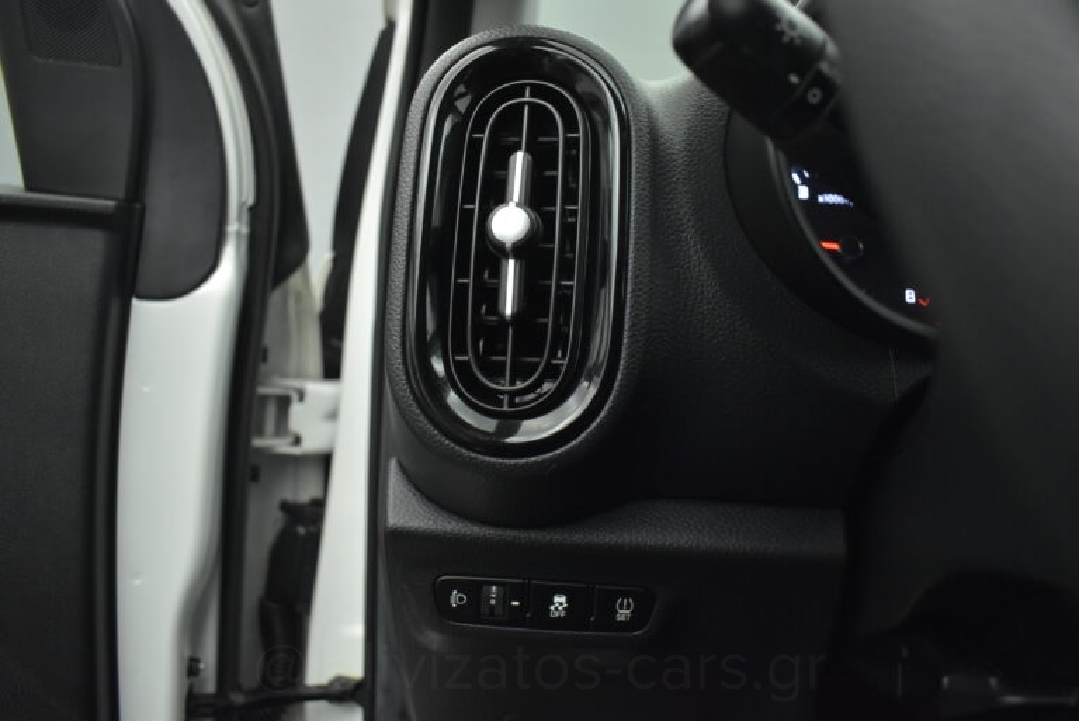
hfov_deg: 67.4
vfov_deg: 48.0
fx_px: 810
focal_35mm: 27
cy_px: 360
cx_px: 540
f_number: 3.5
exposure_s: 1/100
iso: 1600
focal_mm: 18
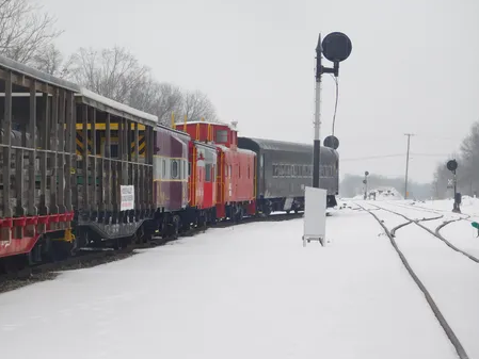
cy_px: 161
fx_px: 1772
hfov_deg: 15.4
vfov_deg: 11.6
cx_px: 214
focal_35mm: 128
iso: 125
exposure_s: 1/200
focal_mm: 20.3
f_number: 4.8
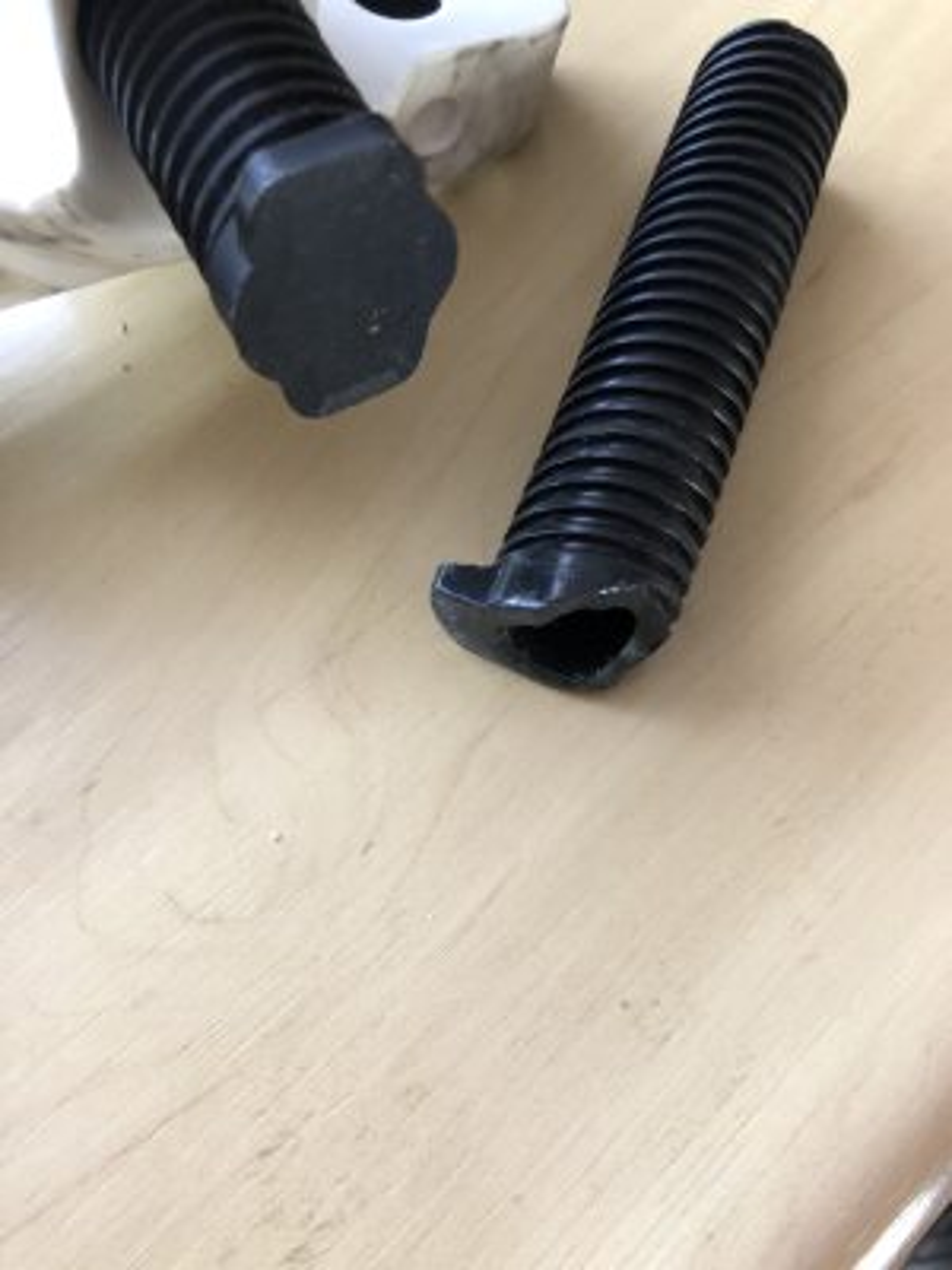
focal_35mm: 28
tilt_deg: -67.4
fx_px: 1027
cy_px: 635
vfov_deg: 63.4
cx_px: 476
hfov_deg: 49.7
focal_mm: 4
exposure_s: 1/17
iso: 80
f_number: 1.8
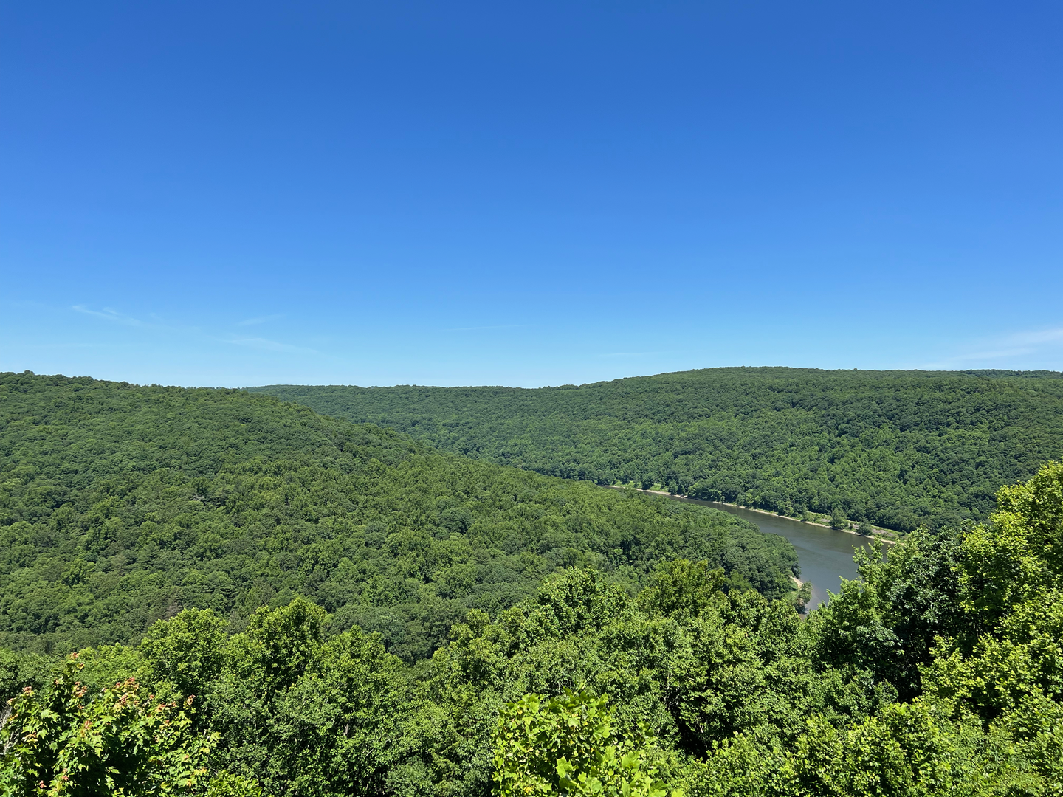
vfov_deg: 53.1
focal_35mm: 26
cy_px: 398
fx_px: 798
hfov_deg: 67.3
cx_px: 532
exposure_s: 1/3968
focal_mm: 5.7
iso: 50
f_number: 1.5
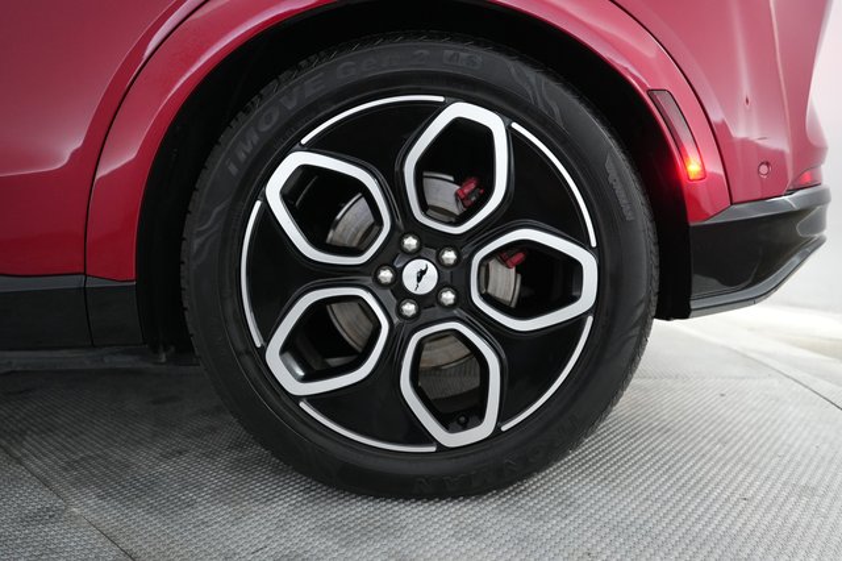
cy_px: 280
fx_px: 584
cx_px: 421
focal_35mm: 25
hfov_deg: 71.5
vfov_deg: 51.2
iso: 4000
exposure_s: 1/160
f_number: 2.8
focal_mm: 25
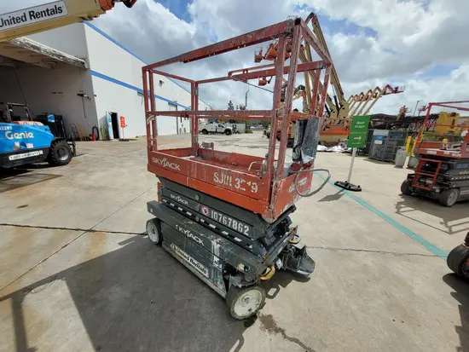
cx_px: 234
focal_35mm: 13
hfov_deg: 106.2
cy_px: 176
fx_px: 176
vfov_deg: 90.0
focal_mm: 1.74
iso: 40
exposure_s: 1/2490
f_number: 2.2
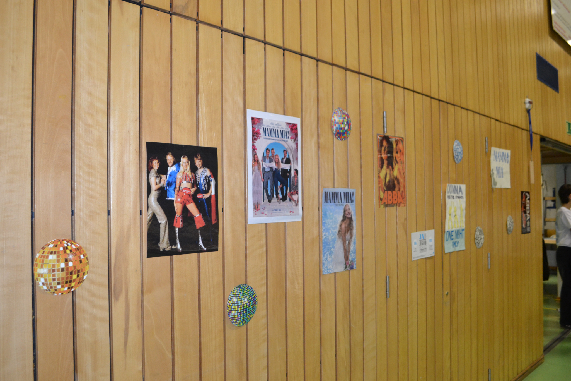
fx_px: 476
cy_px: 190
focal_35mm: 30
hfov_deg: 61.9
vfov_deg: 43.6
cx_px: 286
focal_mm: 20
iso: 1250
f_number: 3.8
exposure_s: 1/60
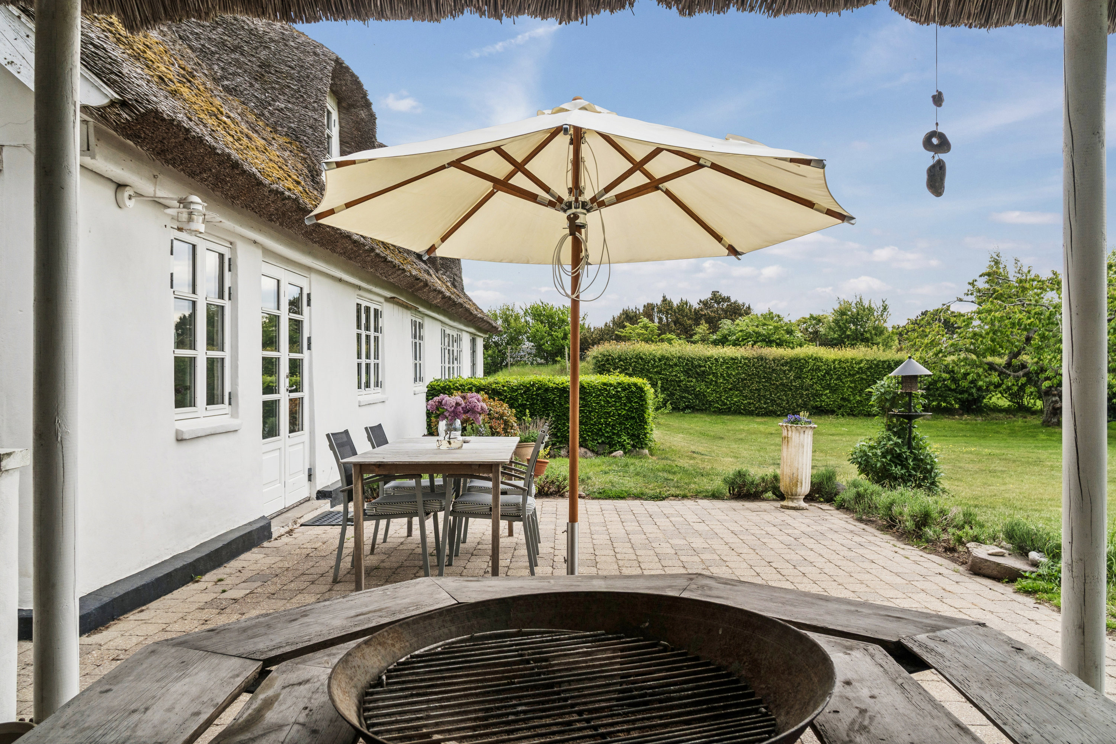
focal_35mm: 26
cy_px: 372
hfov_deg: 70.4
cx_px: 558
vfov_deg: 50.4
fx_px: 790
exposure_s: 1/250
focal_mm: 17
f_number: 7.1
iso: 200
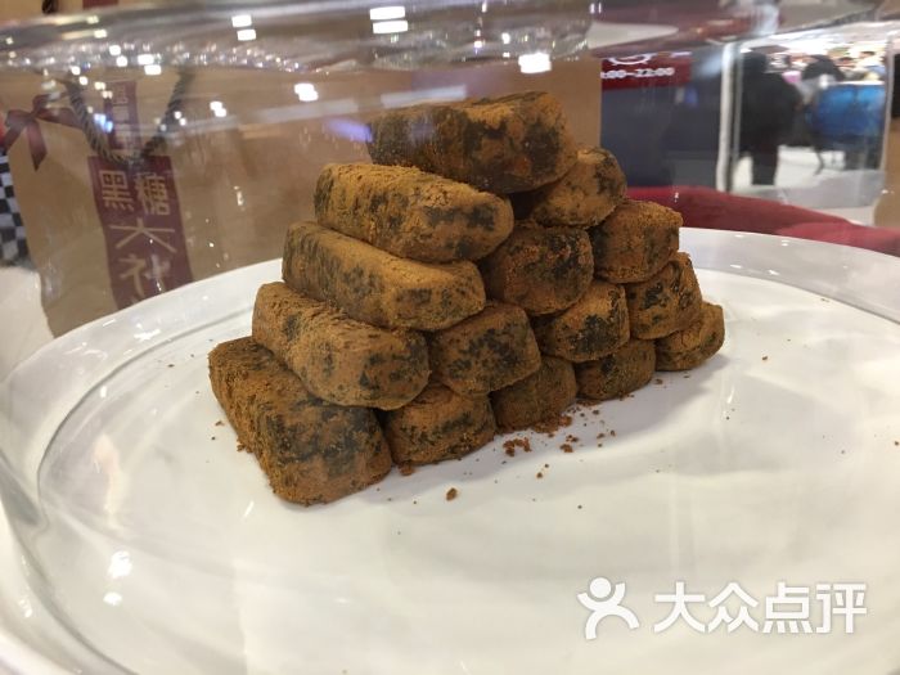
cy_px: 338
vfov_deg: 48.2
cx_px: 450
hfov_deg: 61.7
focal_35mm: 29
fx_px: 754
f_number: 2.2
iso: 100
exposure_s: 1/17
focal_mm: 4.15
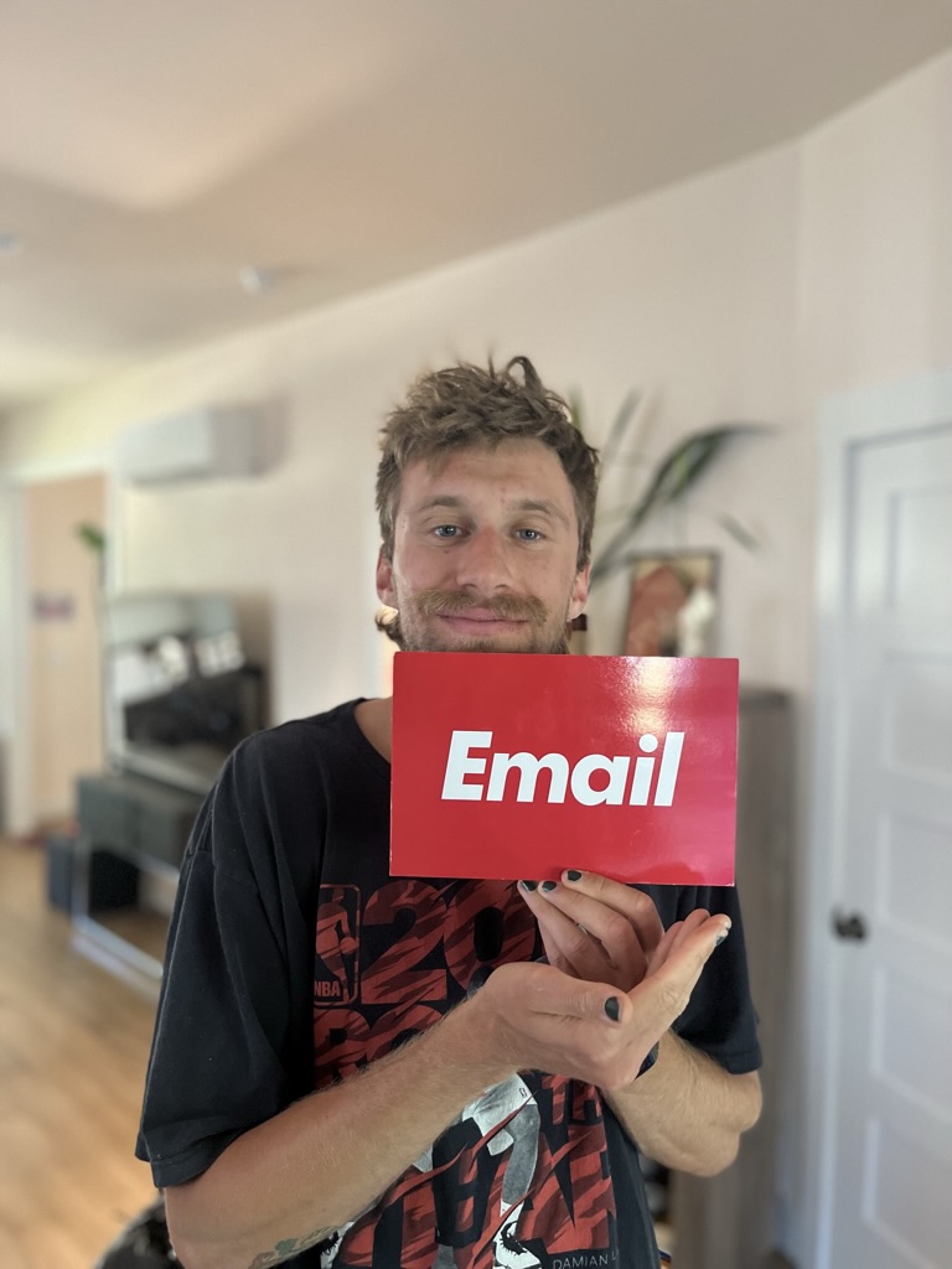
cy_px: 634
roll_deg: -0.6
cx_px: 476
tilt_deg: -2.6
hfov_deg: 53.1
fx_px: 953
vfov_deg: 67.3
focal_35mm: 26
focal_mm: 5.1
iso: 500
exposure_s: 1/40
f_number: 1.6
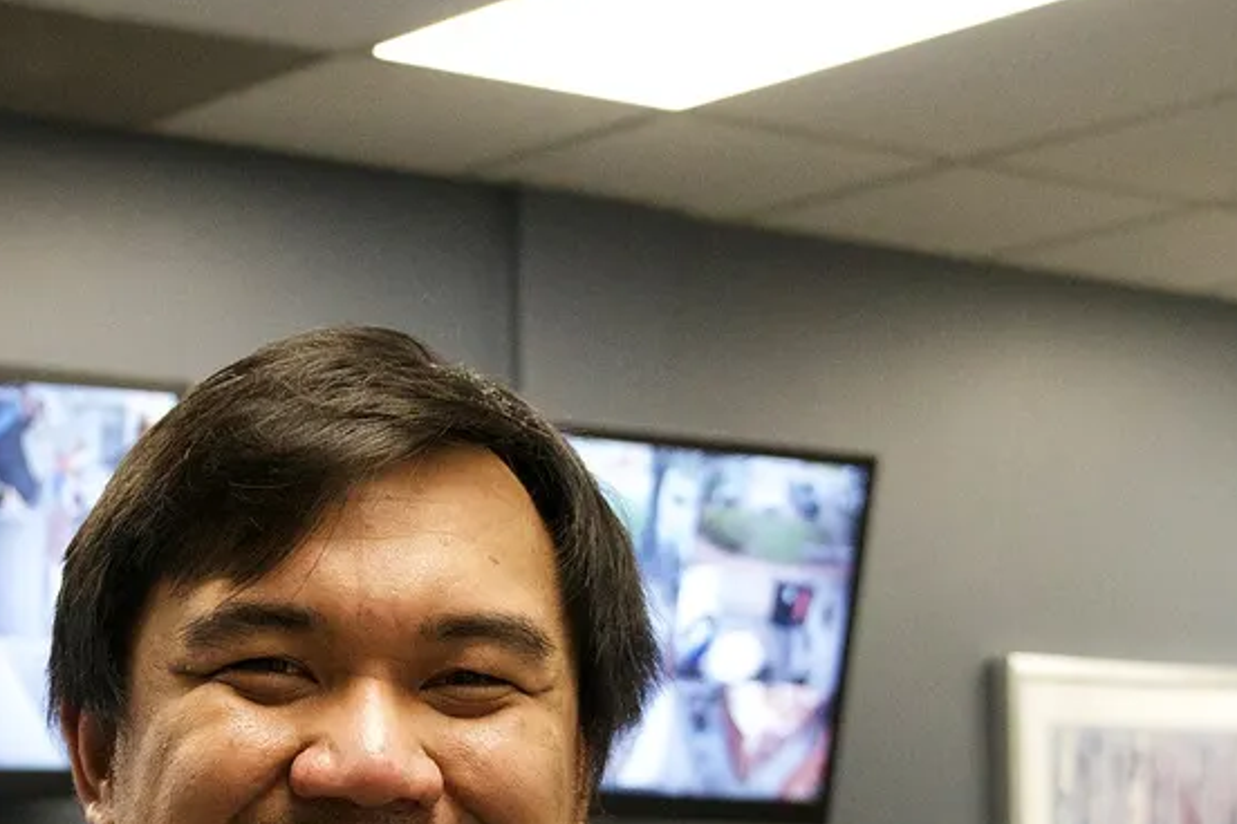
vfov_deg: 13.4
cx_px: 329
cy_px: 804
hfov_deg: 20.1
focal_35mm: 101
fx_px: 3473
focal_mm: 31
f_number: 4.5
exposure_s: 1/160
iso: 3200
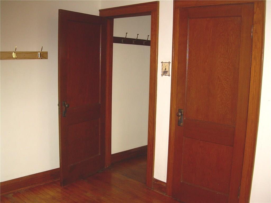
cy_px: 102
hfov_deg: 49.0
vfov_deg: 37.7
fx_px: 297
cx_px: 136
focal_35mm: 38
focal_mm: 6.3
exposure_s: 1/60
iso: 200
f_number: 2.8
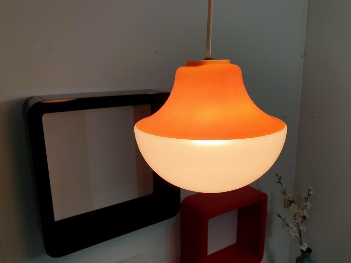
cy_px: 132
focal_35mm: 26
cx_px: 176
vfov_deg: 53.1
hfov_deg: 67.3
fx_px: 264
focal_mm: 4.3
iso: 64
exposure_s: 1/100
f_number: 2.4
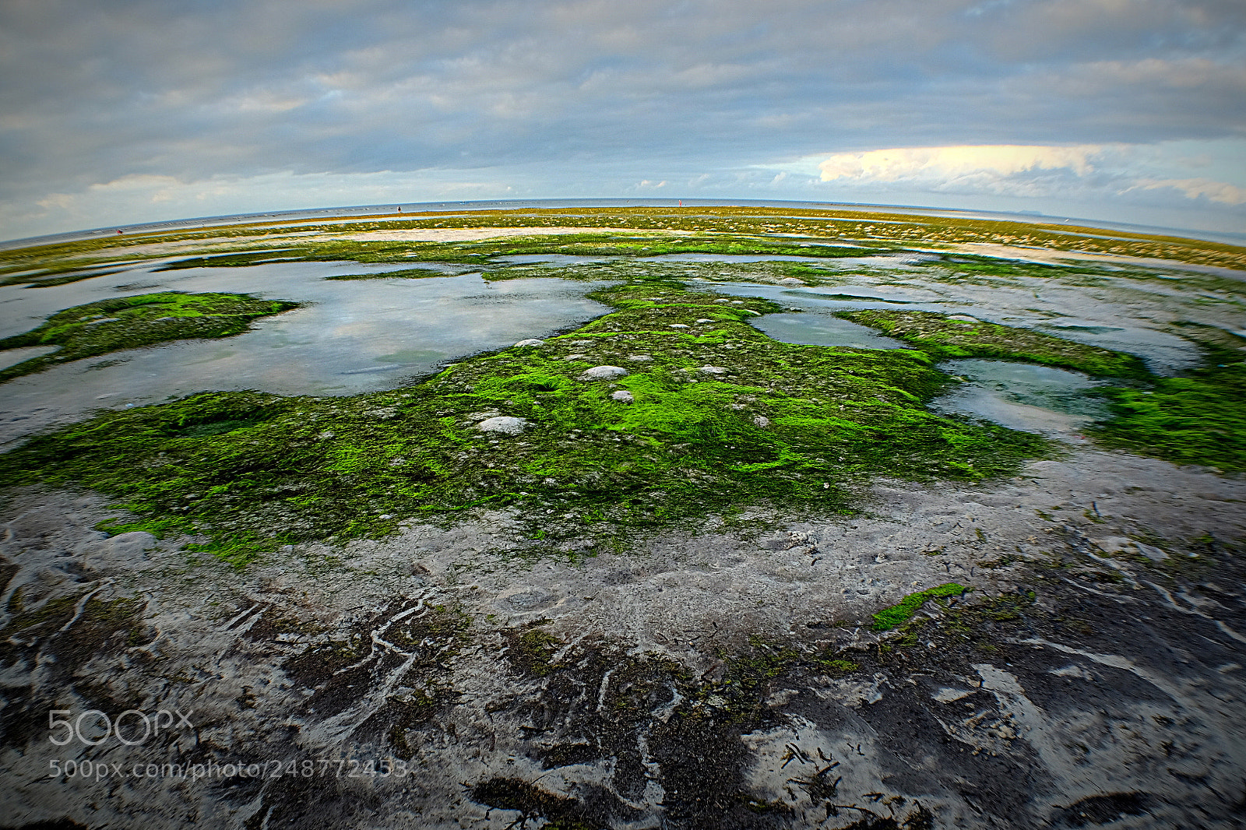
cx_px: 623
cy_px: 415
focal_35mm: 27
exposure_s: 1/220
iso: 400
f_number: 5.6
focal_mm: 18
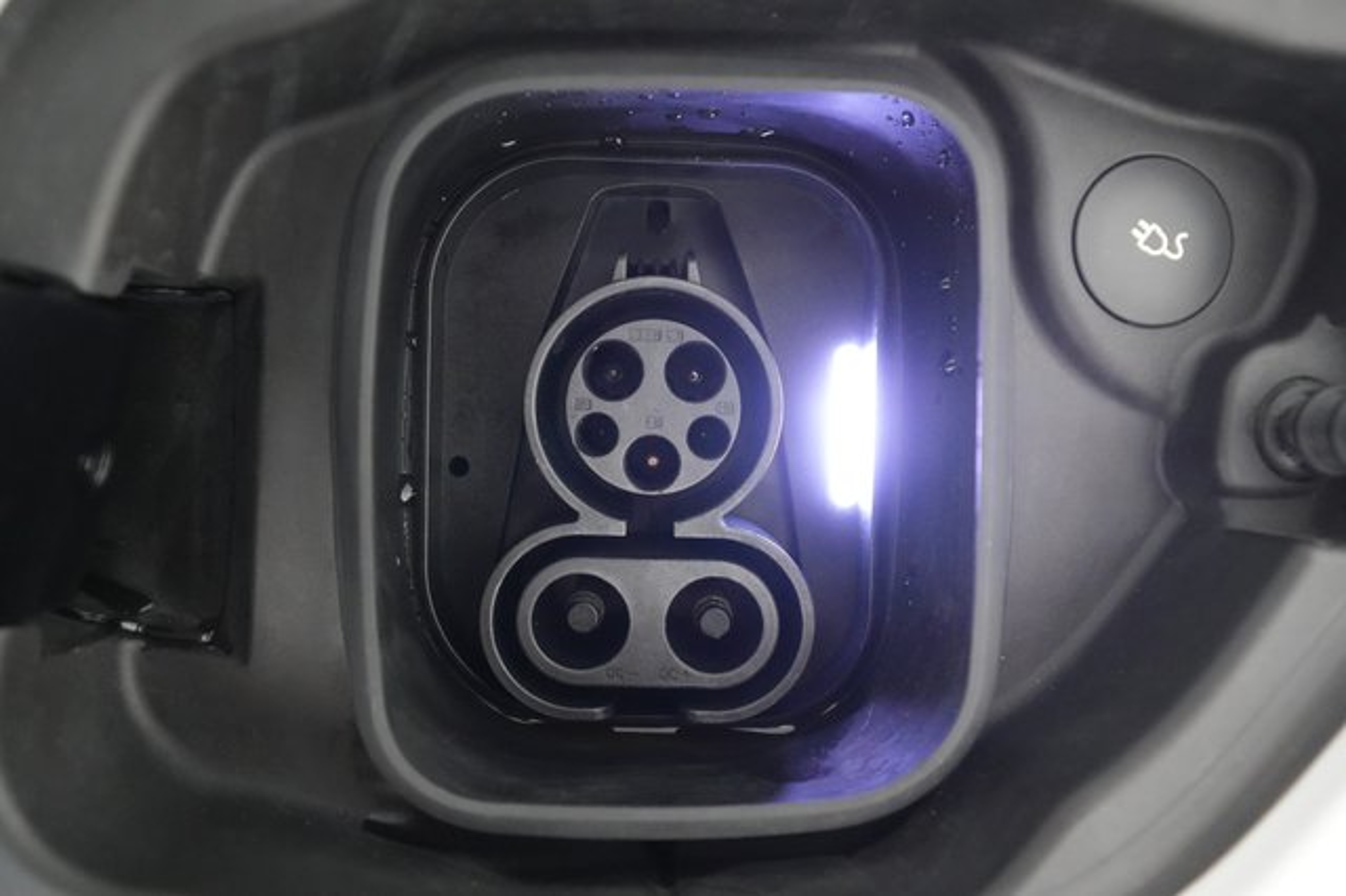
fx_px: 897
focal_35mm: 24
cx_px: 673
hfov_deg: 73.8
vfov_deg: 53.1
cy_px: 448
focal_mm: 24
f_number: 4.5
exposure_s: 1/100
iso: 10000
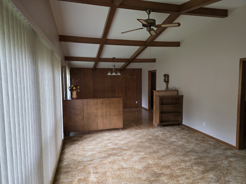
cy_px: 92
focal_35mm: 23
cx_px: 123
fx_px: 163
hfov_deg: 73.9
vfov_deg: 58.9
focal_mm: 6.3
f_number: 1.7
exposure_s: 1/120
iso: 400
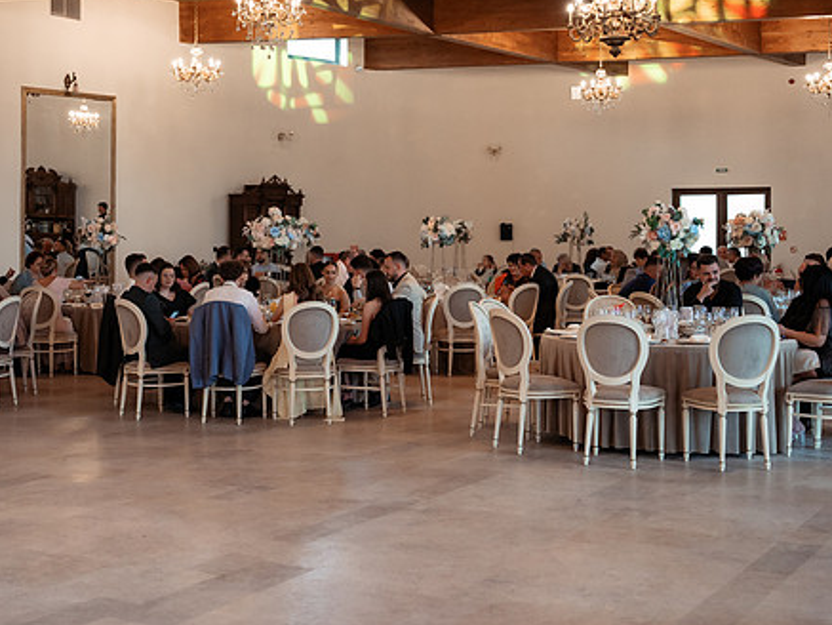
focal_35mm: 51
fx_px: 1226
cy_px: 265
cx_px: 320
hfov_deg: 37.3
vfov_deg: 28.5
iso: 2500
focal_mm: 40
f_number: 2.8
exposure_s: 1/200
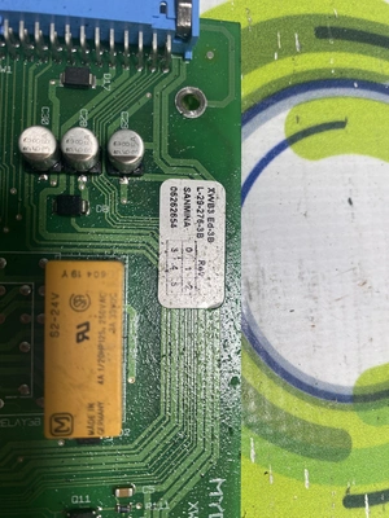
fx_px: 390
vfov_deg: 67.3
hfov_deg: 53.1
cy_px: 259
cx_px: 194
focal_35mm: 26
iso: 32
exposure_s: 1/203
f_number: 1.8
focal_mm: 4.25
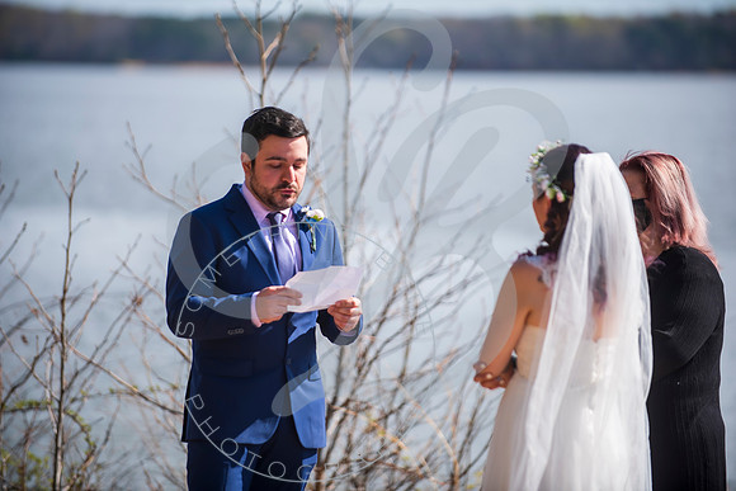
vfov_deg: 7.6
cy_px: 246
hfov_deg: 11.4
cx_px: 368
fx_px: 3681
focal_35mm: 180
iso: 100
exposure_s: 1/1000
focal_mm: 180
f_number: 2.8
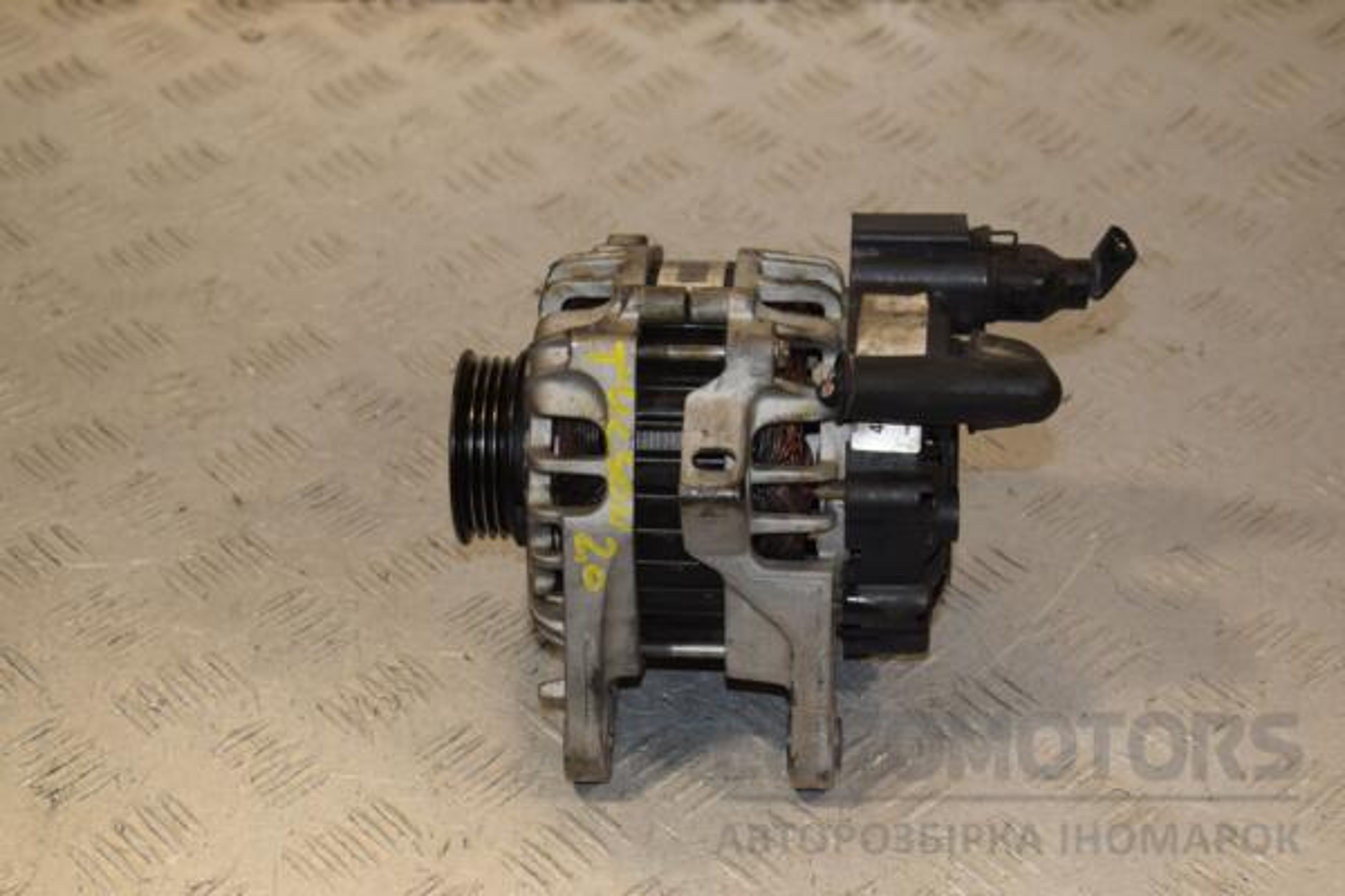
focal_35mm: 75
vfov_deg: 18.2
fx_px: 2802
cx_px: 672
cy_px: 448
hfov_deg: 27.0
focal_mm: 50
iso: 800
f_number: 7.1
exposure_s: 1/200
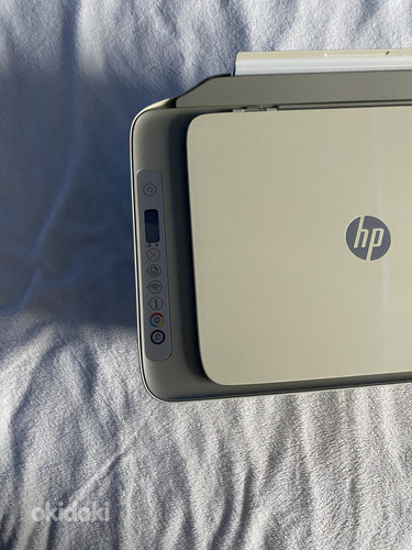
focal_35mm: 26
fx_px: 413
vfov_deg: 67.3
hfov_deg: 53.1
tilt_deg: -81.0
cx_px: 206
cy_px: 275
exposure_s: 1/40
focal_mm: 4.25
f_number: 1.8
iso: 500
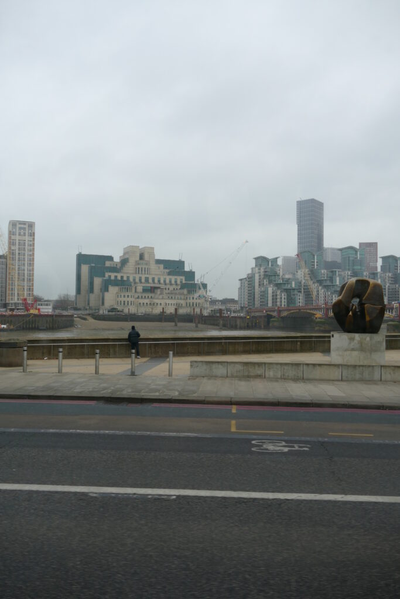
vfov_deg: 71.5
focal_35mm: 25
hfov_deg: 51.3
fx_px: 416
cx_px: 200
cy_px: 300
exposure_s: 1/250
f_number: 2.8
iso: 125
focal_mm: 9.12
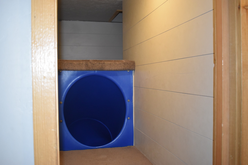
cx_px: 124
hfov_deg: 55.1
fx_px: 238
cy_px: 82
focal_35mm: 34
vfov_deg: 38.4
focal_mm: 23
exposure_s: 1/100
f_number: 3.8
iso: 1600
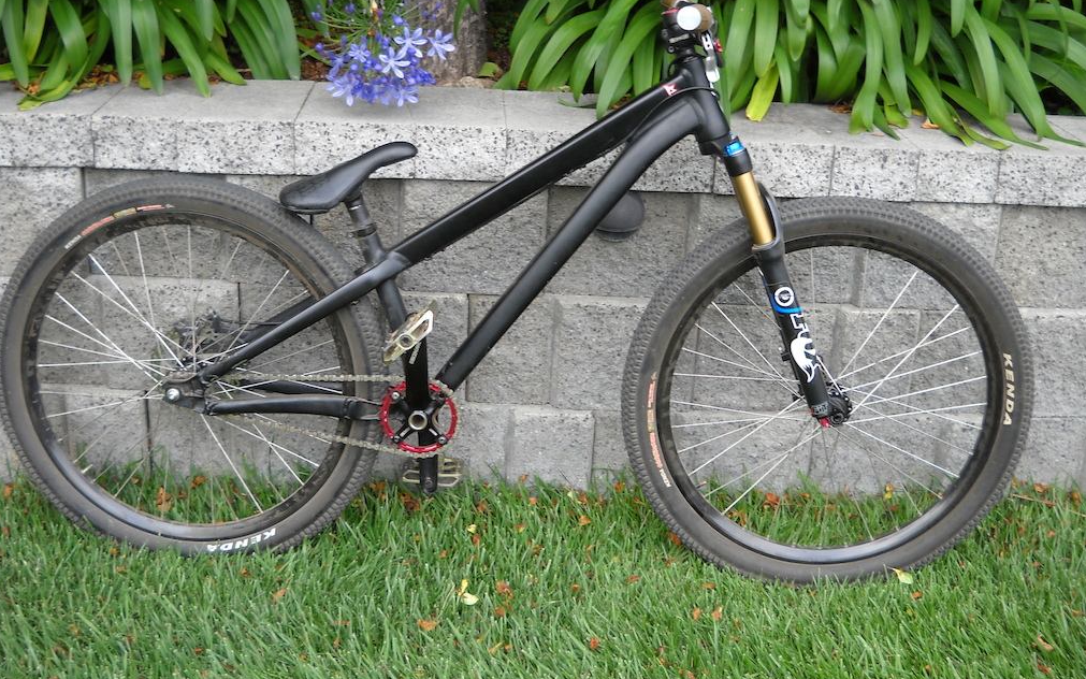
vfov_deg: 29.2
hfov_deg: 45.3
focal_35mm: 44
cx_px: 539
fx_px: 1302
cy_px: 287
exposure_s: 1/60
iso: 95
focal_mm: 6.72
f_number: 3.1
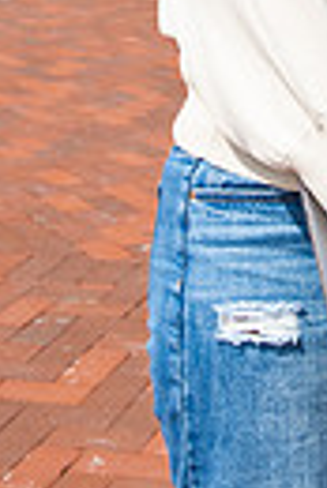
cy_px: -218
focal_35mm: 121
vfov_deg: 15.7
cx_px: 350
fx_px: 1644
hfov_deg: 11.2
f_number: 5.6
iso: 200
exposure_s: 1/500
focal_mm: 35
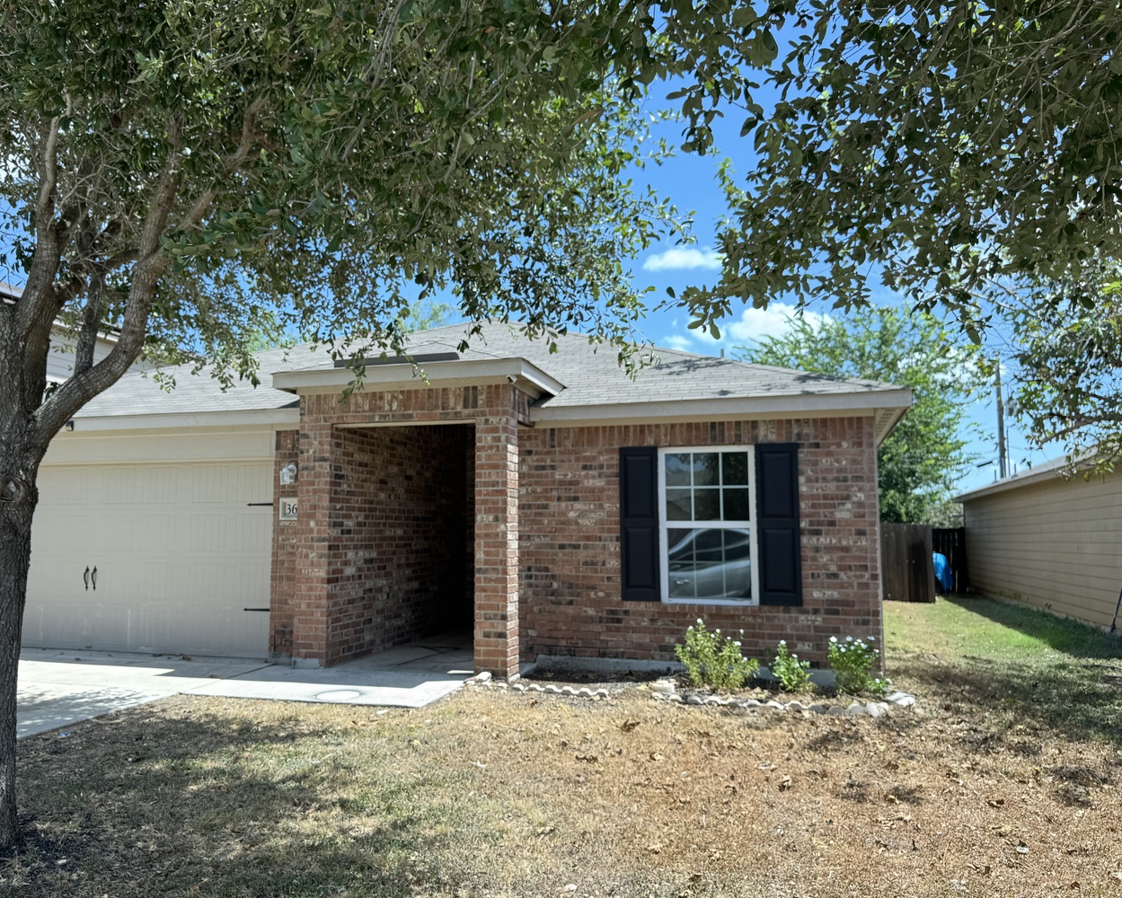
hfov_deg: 63.9
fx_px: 897
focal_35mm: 27
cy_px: 445
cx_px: 506
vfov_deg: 53.2
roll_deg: +0.1
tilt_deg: +5.0
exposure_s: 1/474
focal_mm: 6.76
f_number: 1.78
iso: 80
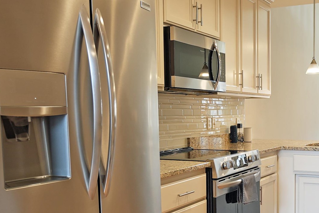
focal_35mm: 49
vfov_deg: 27.3
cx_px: 250
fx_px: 434
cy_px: 153
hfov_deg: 38.9
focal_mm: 17
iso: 200
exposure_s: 1/30
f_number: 2.8
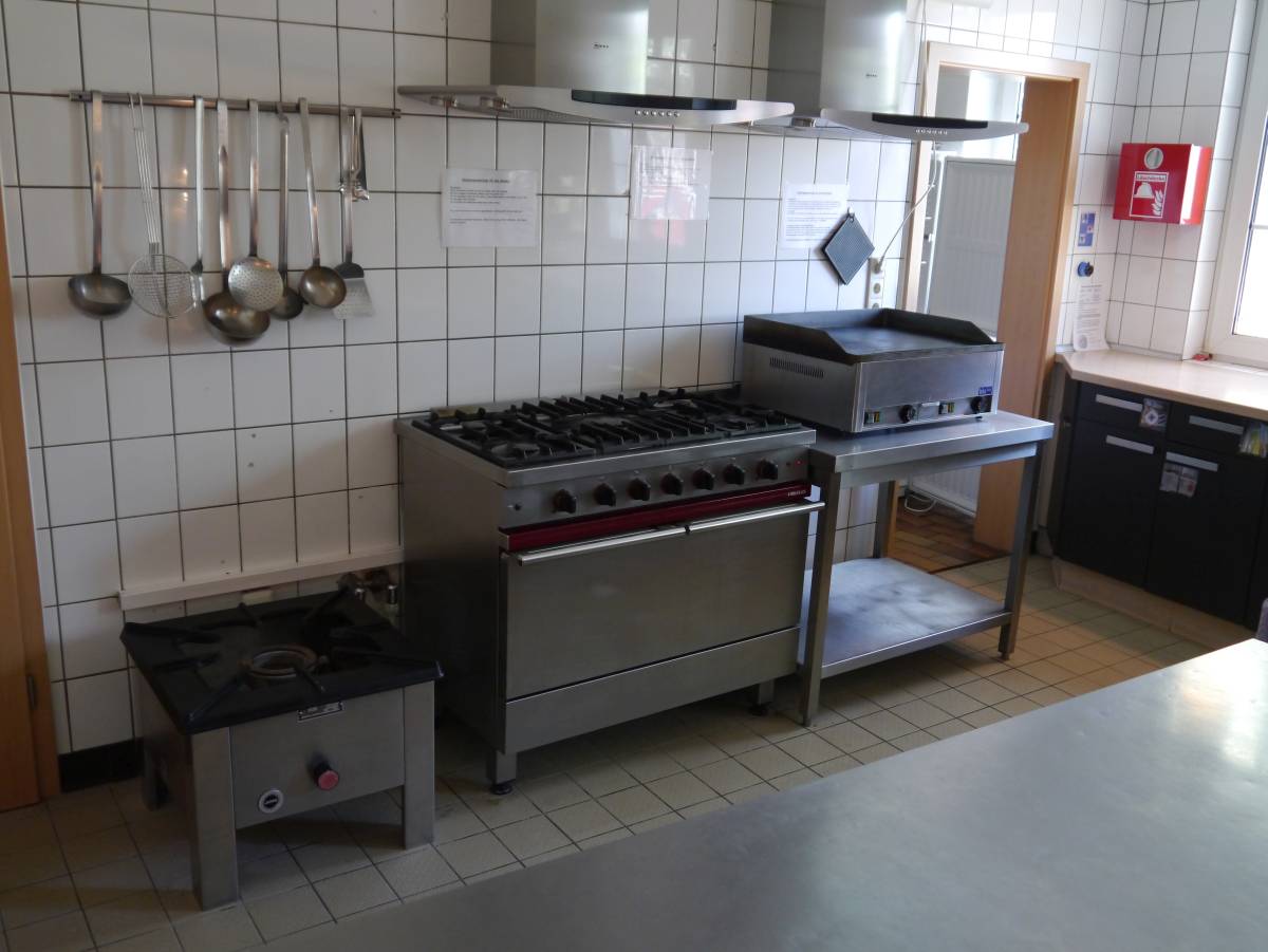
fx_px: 1246
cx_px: 634
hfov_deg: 53.9
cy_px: 476
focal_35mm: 34
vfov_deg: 41.8
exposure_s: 1/20
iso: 800
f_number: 3.9
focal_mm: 17
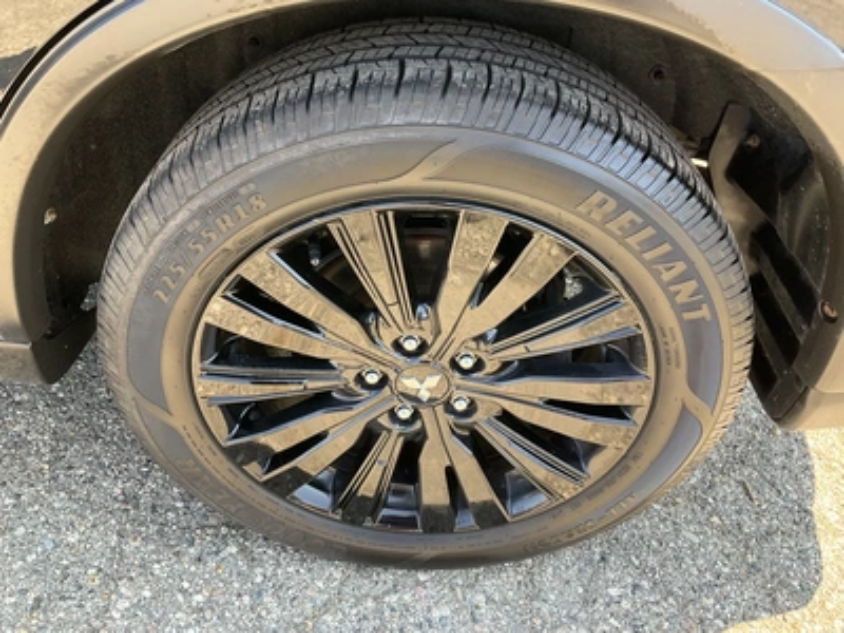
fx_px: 707
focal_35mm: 29
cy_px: 316
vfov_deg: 48.2
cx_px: 422
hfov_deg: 61.7
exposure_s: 1/122
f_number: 1.8
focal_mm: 3
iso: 40
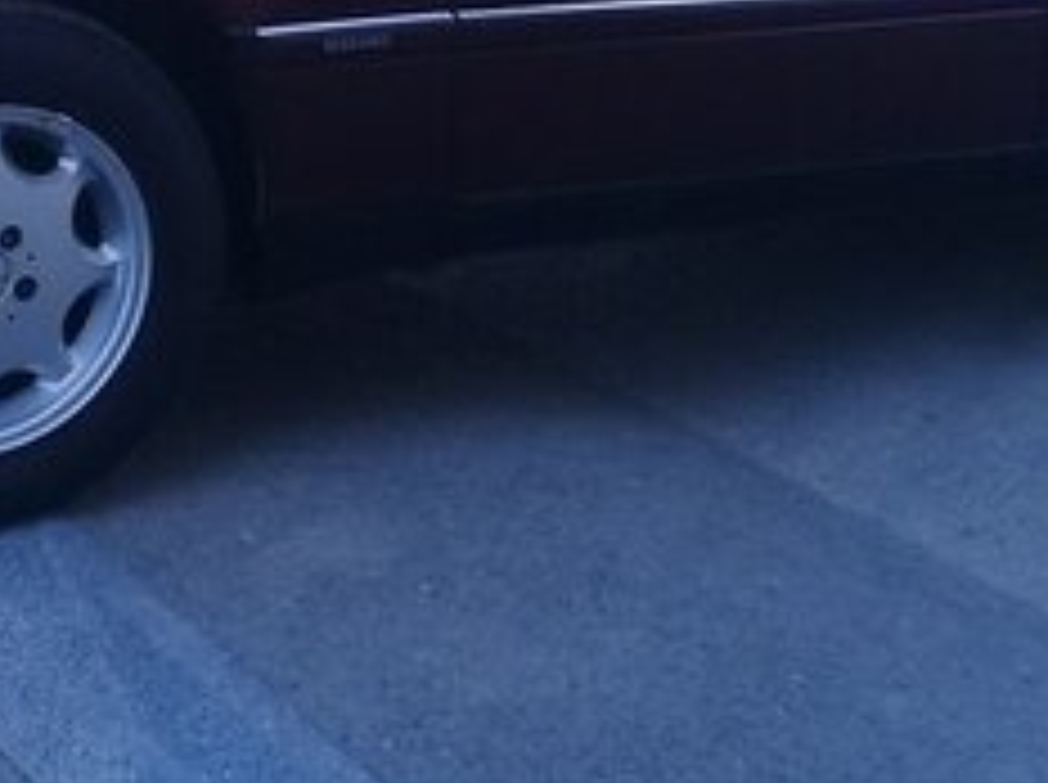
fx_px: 2660
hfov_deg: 22.3
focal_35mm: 88
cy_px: -74
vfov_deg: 16.3
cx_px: 427
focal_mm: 3.3
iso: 50
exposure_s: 1/344
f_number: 2.2
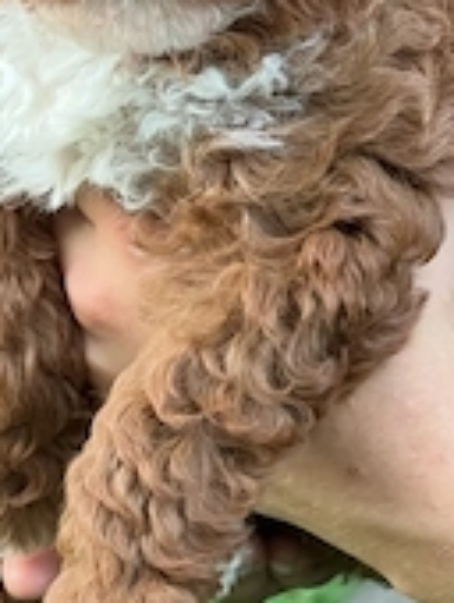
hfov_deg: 8.2
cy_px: 135
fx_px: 3157
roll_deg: +0.3
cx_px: 131
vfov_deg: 10.9
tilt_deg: -12.7
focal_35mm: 181
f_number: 2.8
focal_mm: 9
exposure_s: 1/60
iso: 250
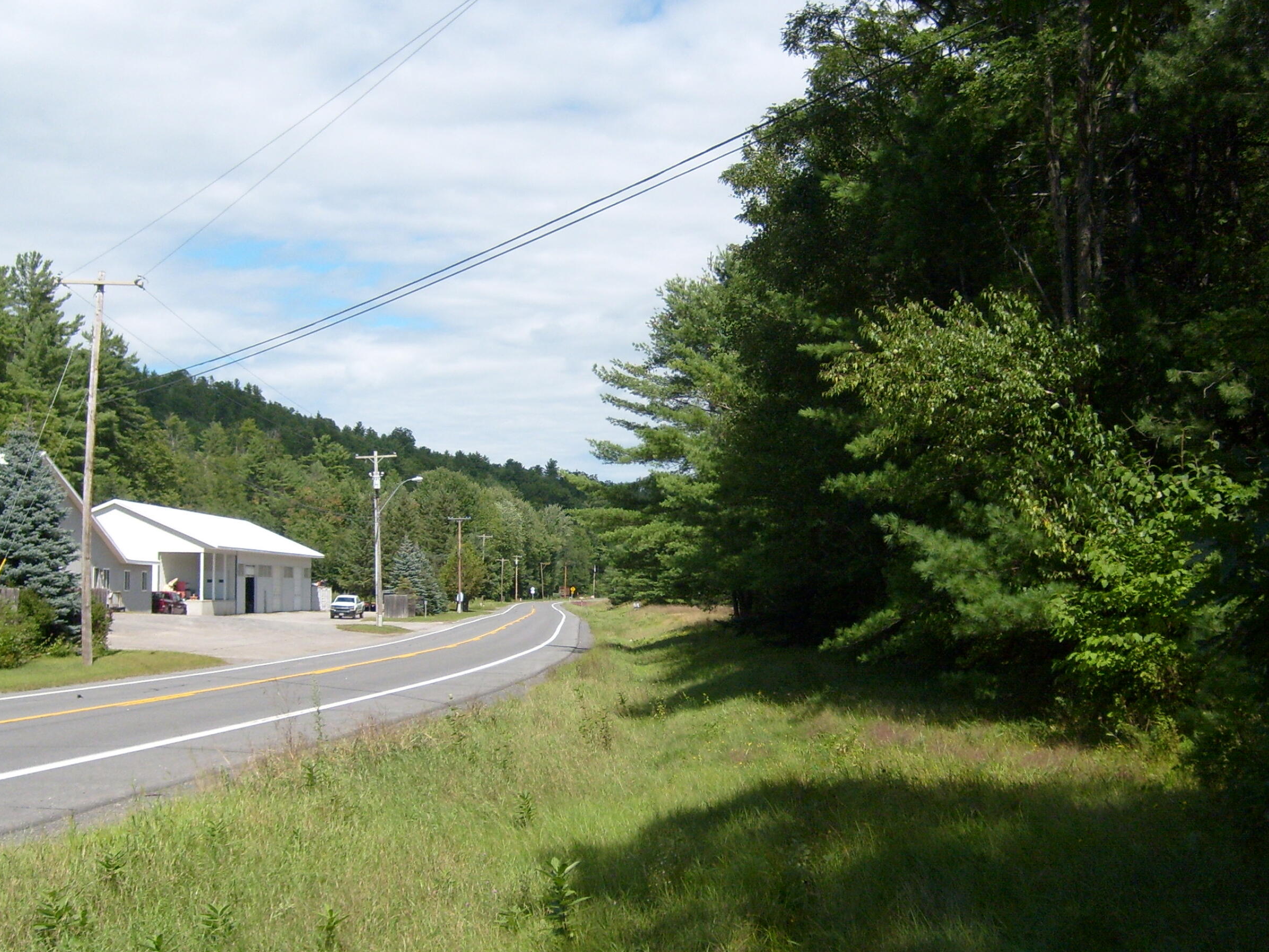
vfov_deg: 32.8
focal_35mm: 44
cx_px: 691
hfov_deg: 42.9
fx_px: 1613
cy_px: 552
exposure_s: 1/250
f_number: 7.1
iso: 80
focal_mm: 5.8
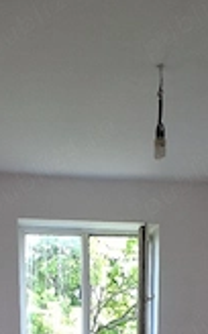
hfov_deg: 29.1
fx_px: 400
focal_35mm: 44
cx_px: 90
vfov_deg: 38.9
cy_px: 350
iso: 64
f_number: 2.2
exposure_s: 1/100
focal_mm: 1.4
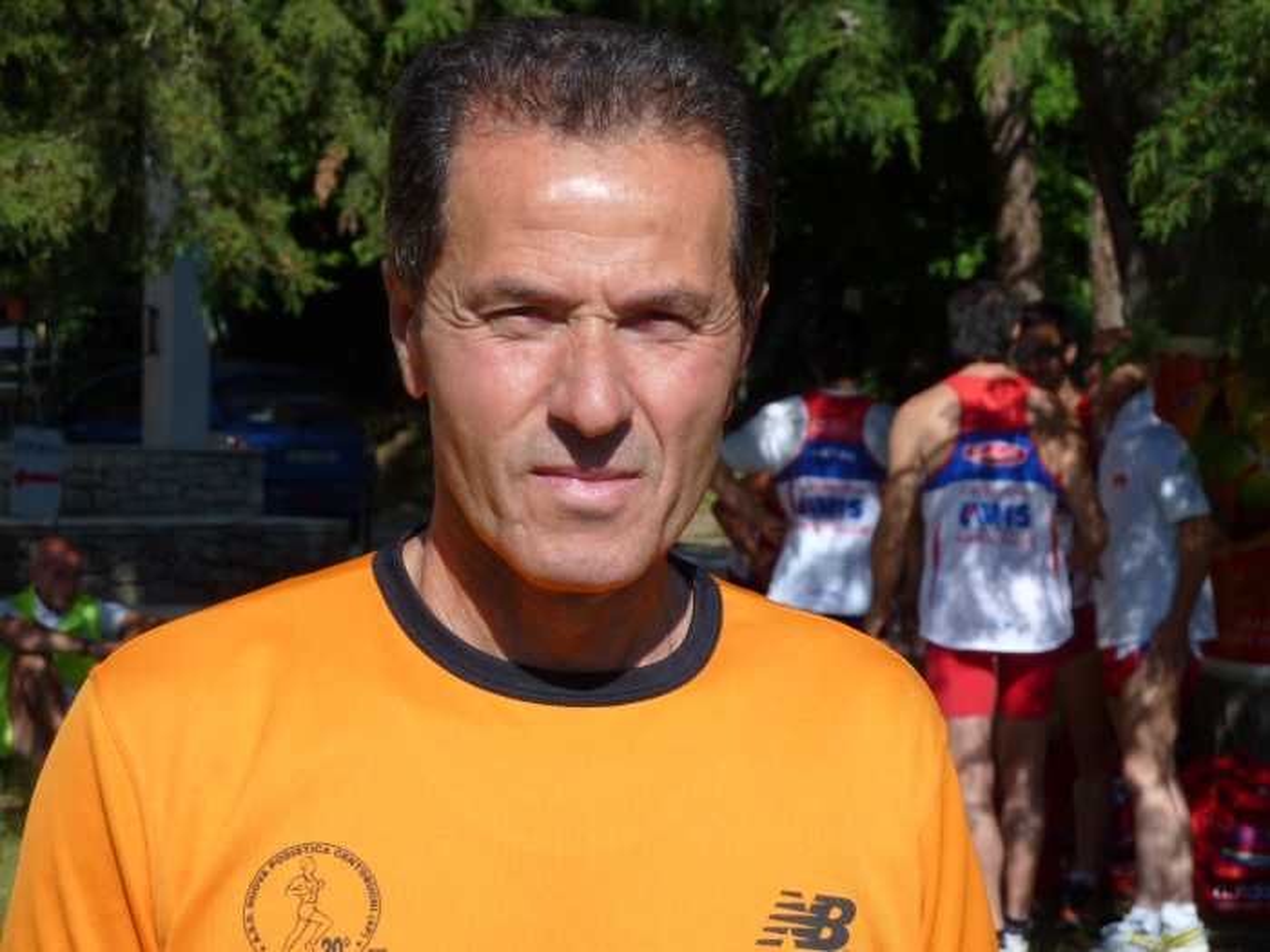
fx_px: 3816
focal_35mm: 104
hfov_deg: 18.9
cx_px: 635
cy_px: 476
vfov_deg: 14.2
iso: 80
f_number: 4.3
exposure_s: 1/640
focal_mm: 17
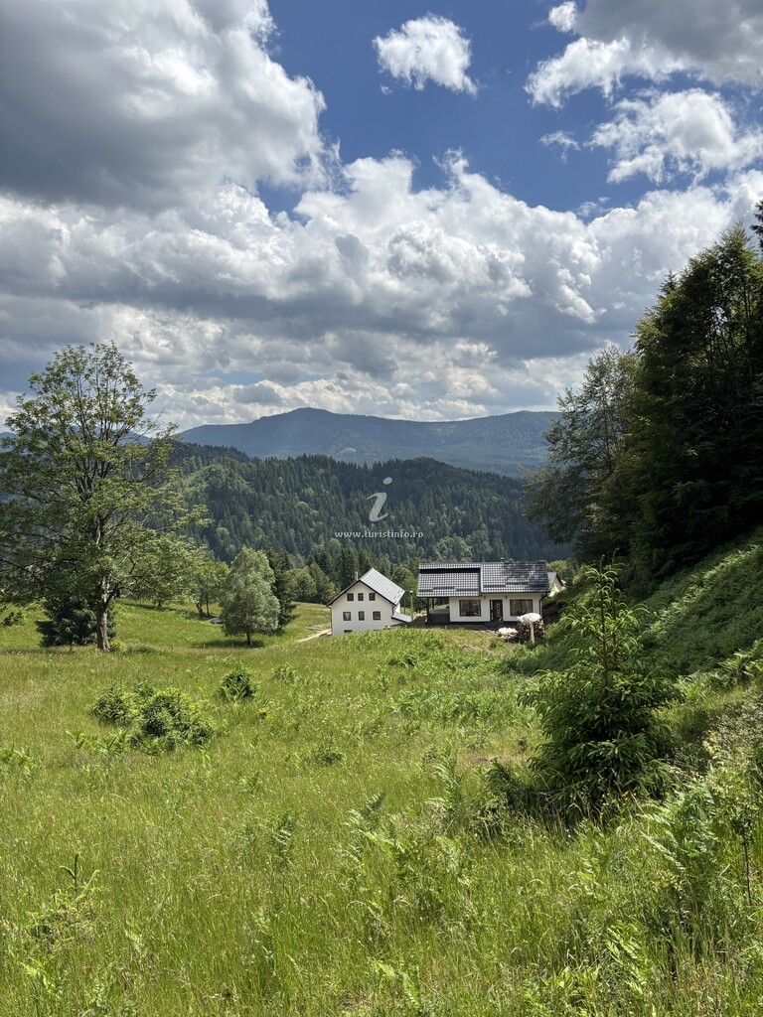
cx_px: 382
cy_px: 508
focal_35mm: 26
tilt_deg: -2.5
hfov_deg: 53.1
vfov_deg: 67.3
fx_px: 764
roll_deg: +2.3
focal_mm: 5.96
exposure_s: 1/5348
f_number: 1.6
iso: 50
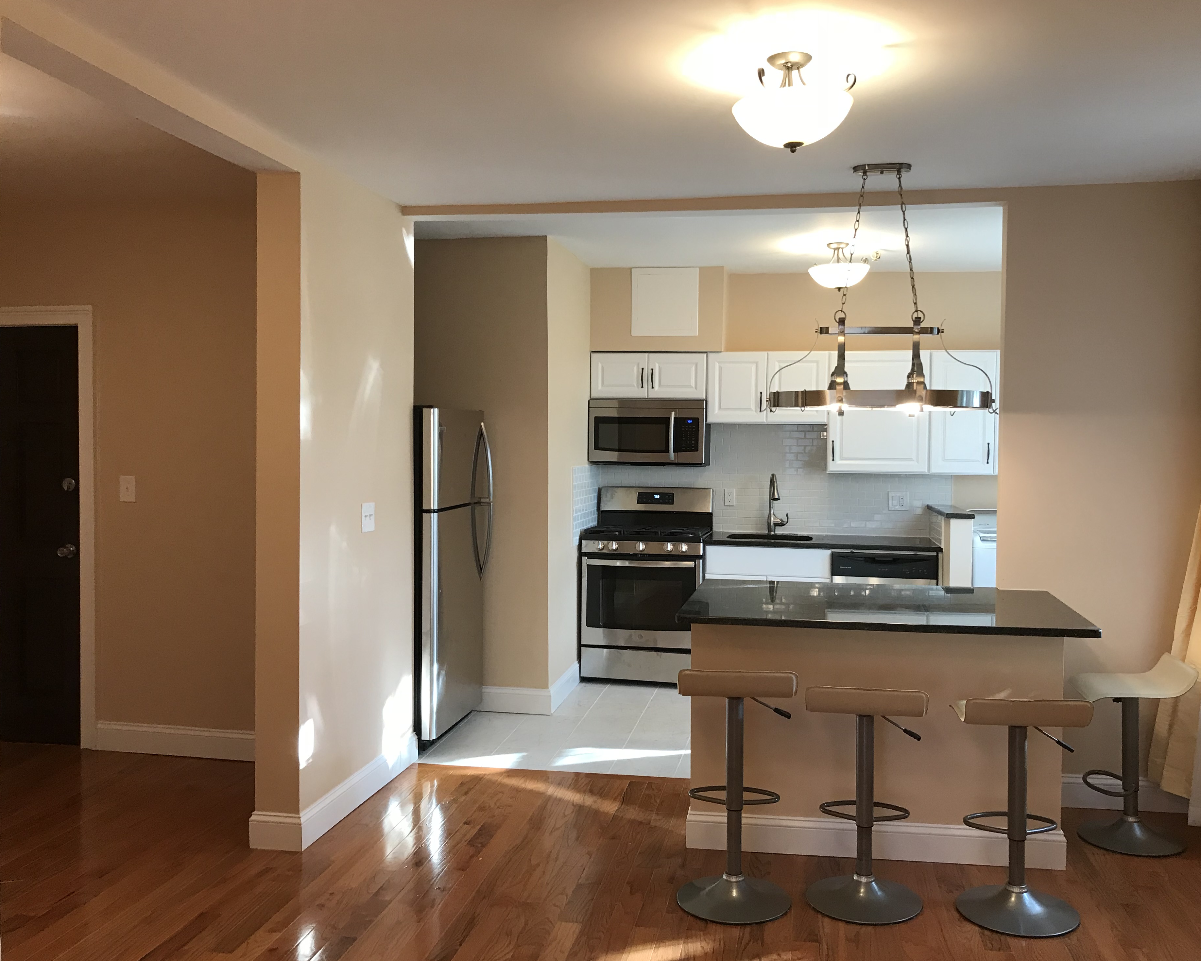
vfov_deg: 48.5
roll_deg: -1.1
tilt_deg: -0.8
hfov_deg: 58.7
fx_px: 1066
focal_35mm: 30
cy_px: 475
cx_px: 640
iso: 32
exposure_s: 1/30
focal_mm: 3.99
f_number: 1.8
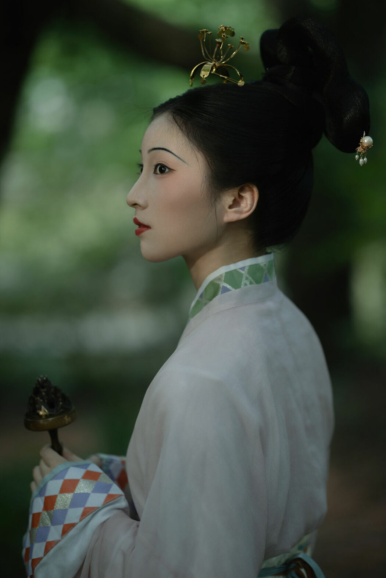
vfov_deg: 23.9
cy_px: 289
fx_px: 1367
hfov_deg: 16.1
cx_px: 193
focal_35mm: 85
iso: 100
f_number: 1.8
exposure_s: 1/200
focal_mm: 85
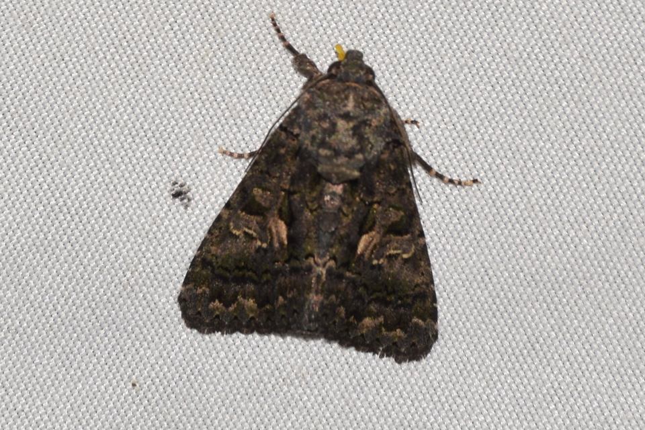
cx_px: 322
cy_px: 215
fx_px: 3762
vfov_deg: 6.5
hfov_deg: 9.8
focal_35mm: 210
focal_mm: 140
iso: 100
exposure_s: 1/160
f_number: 13
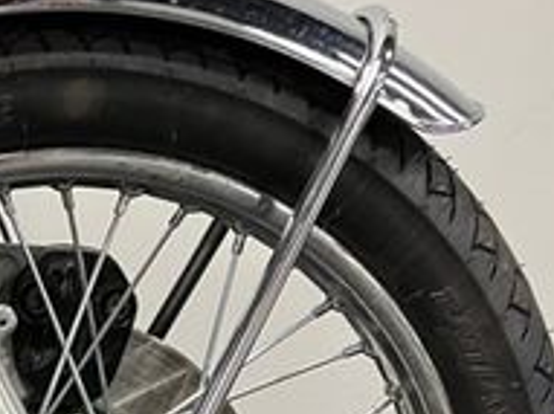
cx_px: 41
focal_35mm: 87
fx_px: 1391
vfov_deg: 16.1
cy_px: 541
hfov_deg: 21.9
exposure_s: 1/50
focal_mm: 5.1
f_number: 1.6
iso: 200
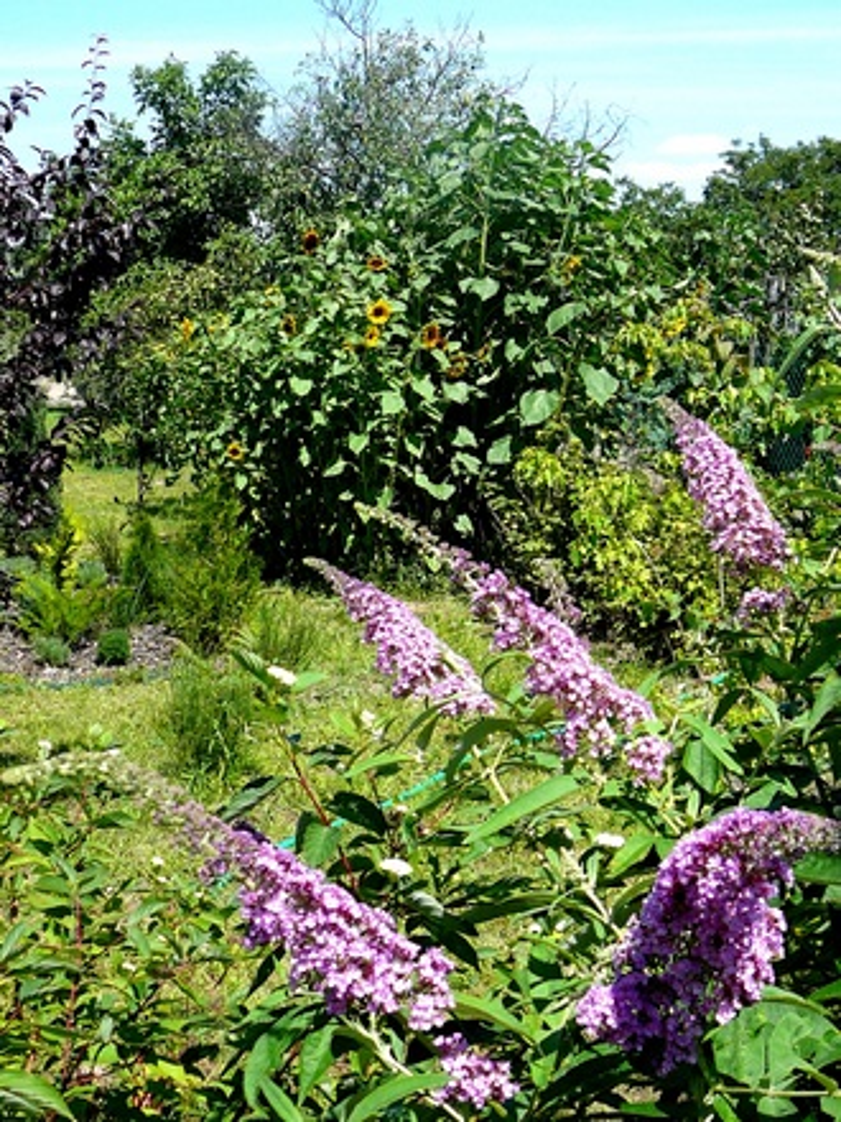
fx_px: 1134
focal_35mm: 35
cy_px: 561
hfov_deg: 40.7
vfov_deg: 52.6
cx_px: 420
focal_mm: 5.2
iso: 80
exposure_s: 1/1000
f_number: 2.8
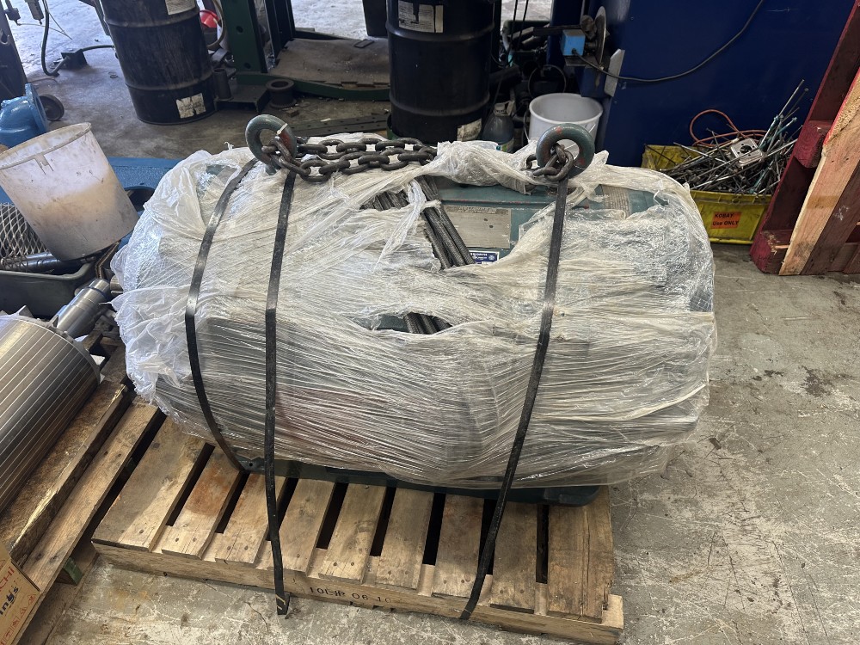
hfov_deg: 71.6
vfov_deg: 56.8
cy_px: 322
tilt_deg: -42.6
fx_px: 596
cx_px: 430
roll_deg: -0.6
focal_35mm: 24
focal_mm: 6.86
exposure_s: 1/120
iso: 160
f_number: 1.78
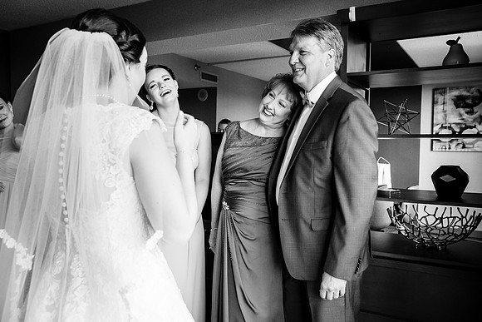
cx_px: 241
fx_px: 415
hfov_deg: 60.3
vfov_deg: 42.3
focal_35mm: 31
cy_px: 161
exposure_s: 1/160
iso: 1000
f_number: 4.5
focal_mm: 31
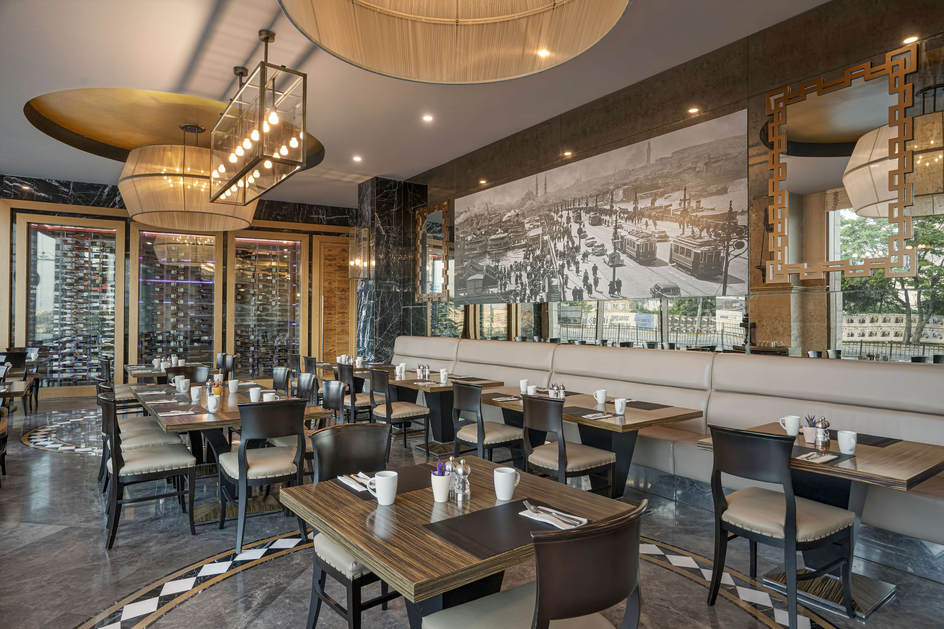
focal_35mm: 20
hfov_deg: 84.0
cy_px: 314
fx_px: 524
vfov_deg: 61.9
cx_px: 472
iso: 800
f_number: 9
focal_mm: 20
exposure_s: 1/30
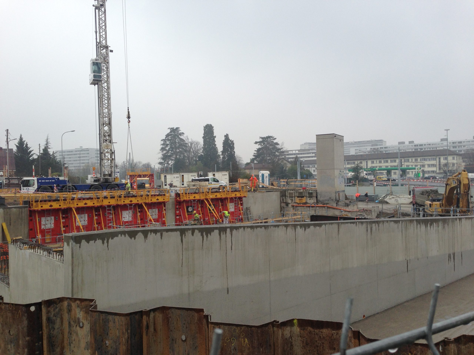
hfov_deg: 55.4
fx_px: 452
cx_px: 237
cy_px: 178
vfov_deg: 42.9
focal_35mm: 33
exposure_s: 1/404
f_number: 2.4
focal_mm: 4.13
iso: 50
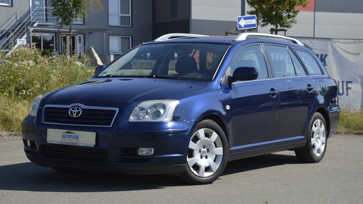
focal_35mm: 79
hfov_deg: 26.8
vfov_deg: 15.3
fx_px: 761
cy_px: 108
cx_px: 182
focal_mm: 50
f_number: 8
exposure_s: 1/250
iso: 100
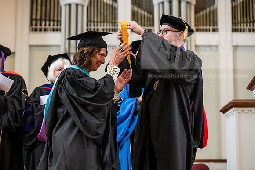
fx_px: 609
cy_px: 85
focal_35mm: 86
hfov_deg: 23.6
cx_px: 128
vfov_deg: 15.9
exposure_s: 1/200
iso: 1250
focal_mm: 86
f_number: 3.5
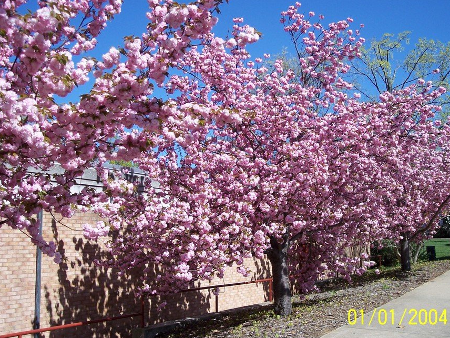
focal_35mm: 42
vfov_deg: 34.3
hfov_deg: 44.8
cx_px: 233
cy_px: 180
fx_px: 546
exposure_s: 1/750
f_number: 4
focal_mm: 8
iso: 100
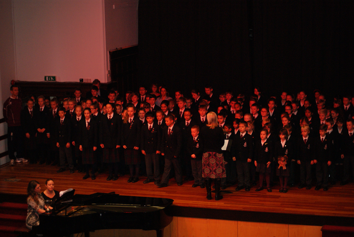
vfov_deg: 16.6
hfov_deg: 24.6
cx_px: 177
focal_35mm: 82
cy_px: 118
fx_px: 812
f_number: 4
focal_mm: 55
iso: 400
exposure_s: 1/80
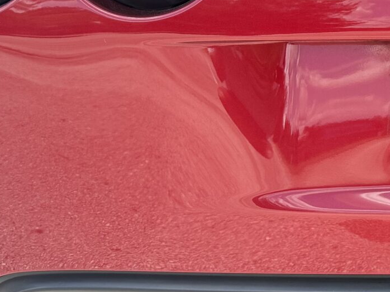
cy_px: -17
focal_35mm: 88
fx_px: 992
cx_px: 532
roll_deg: -0.4
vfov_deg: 16.4
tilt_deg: -3.8
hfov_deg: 20.1
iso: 100
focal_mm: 6.76
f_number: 1.78
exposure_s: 1/1361
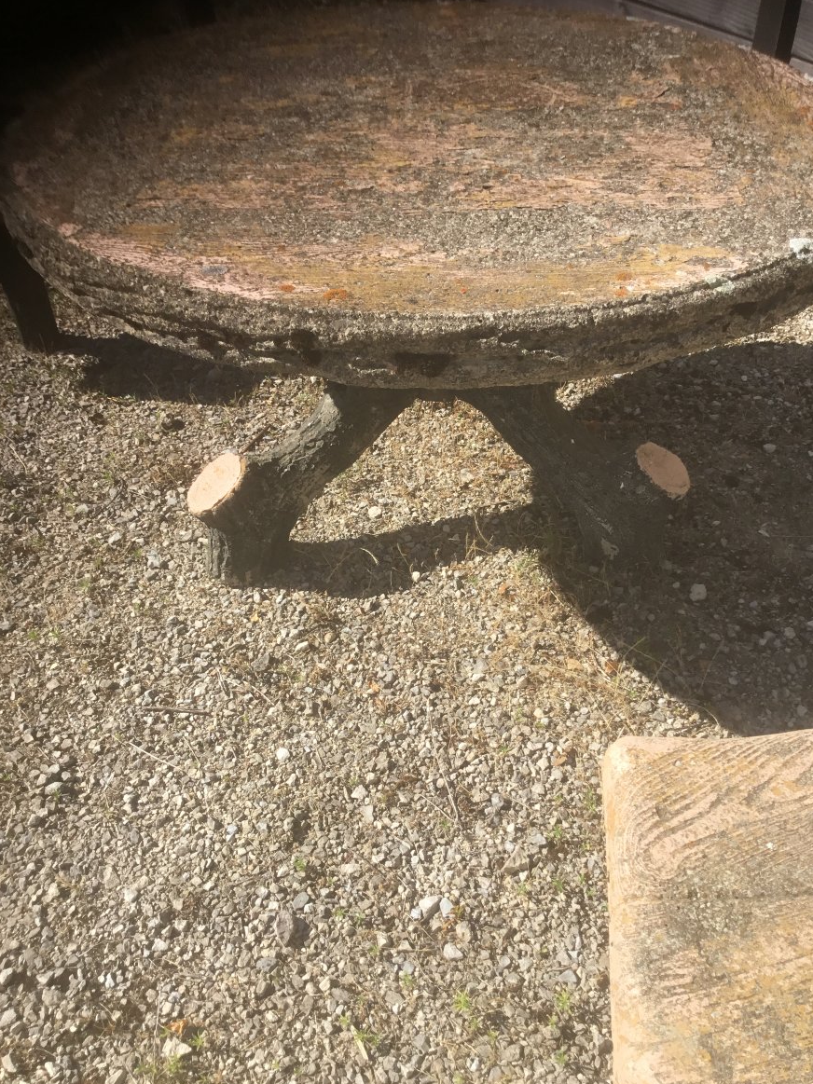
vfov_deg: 56.8
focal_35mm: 32
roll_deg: -0.1
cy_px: 550
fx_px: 1002
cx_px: 415
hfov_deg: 44.2
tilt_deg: -43.3
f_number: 2.4
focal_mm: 3.3
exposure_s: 1/858
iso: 25
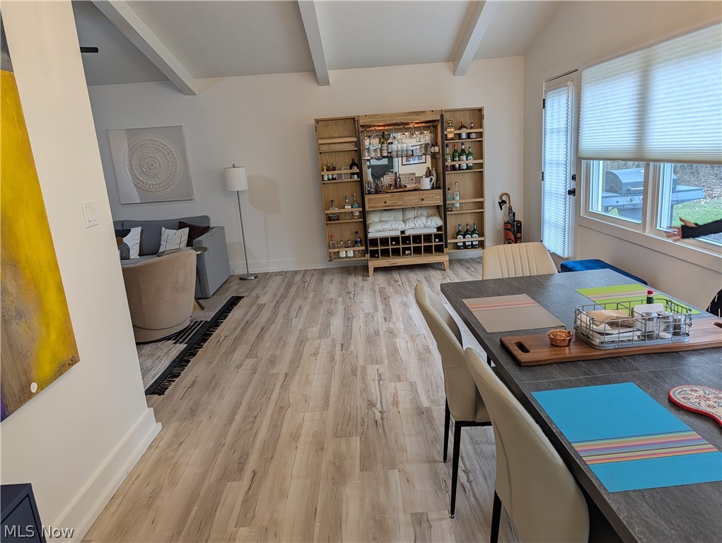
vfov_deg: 56.9
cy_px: 272
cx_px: 361
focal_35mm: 24
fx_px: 501
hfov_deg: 71.5
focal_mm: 6.9
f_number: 1.68
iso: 57
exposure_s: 1/74.6
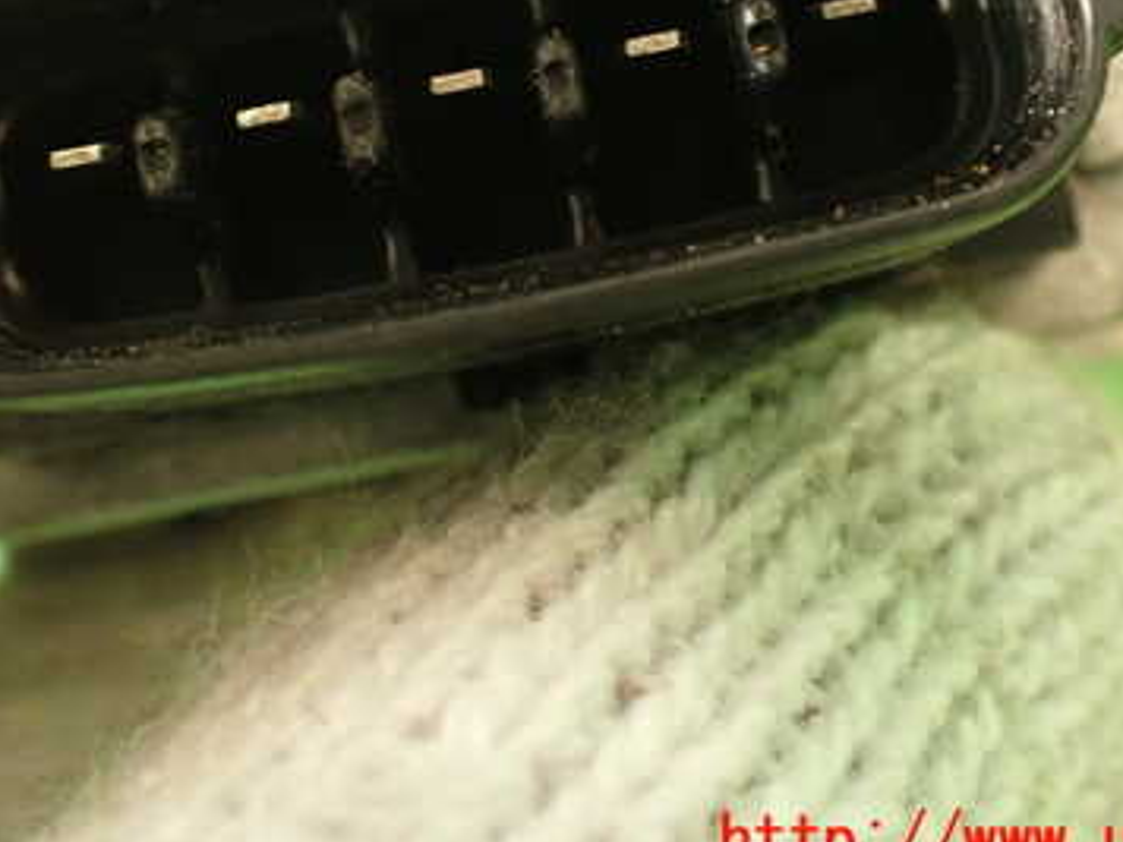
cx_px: 486
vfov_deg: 26.5
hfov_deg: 35.5
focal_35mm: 54
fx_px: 1752
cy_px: 173
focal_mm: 5.79
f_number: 2.4
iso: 400
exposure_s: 1/30
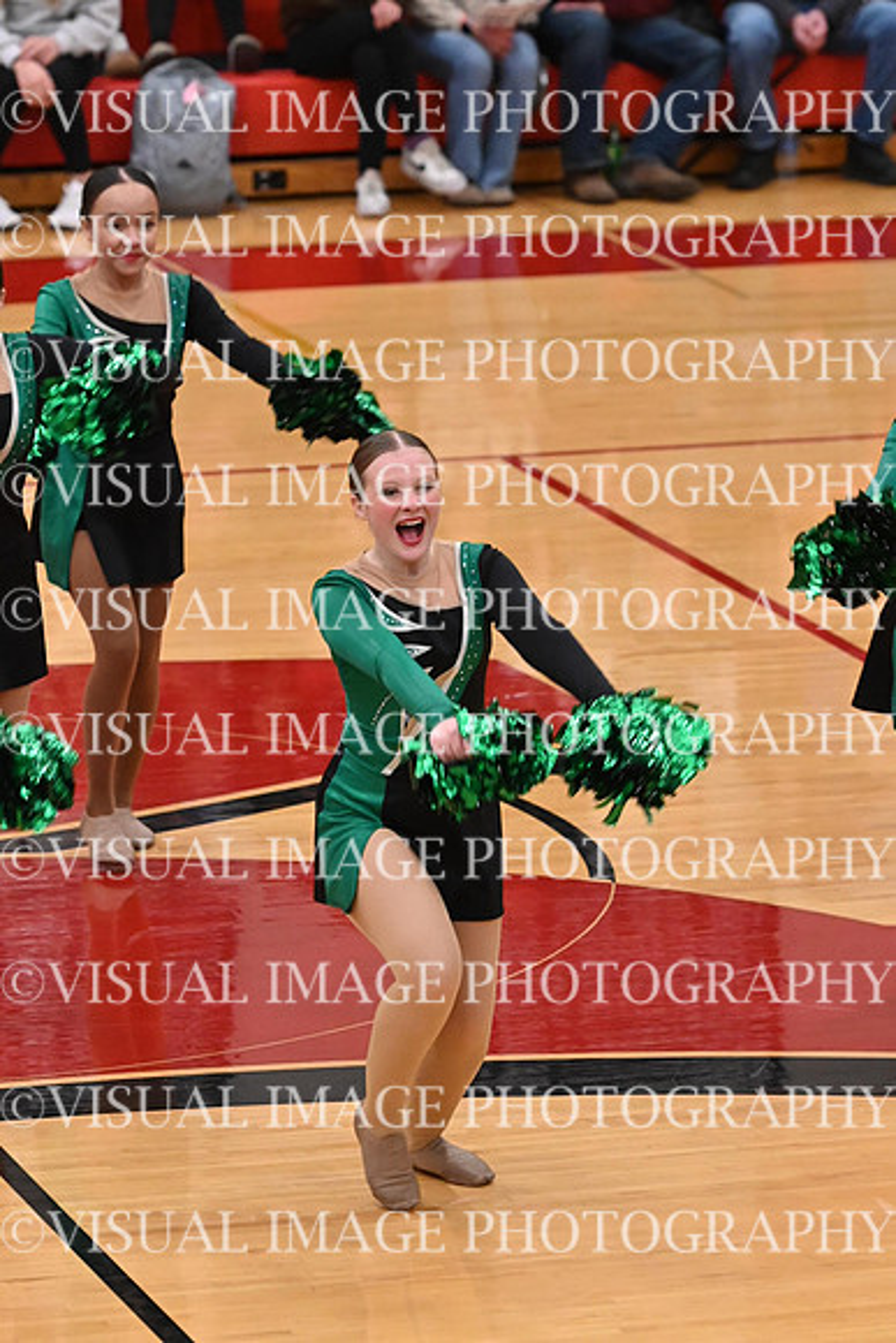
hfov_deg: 5.9
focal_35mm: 232
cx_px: 448
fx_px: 8655
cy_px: 672
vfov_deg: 8.9
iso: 8000
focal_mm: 155
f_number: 4
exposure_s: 1/400
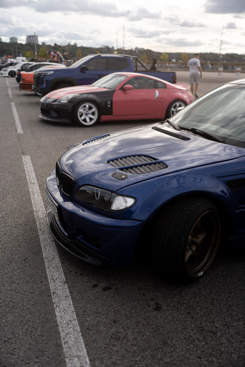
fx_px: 357
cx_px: 122
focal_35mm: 35
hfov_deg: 37.9
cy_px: 184
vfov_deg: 54.4
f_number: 2.2
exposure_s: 1/1600
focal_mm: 35
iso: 100
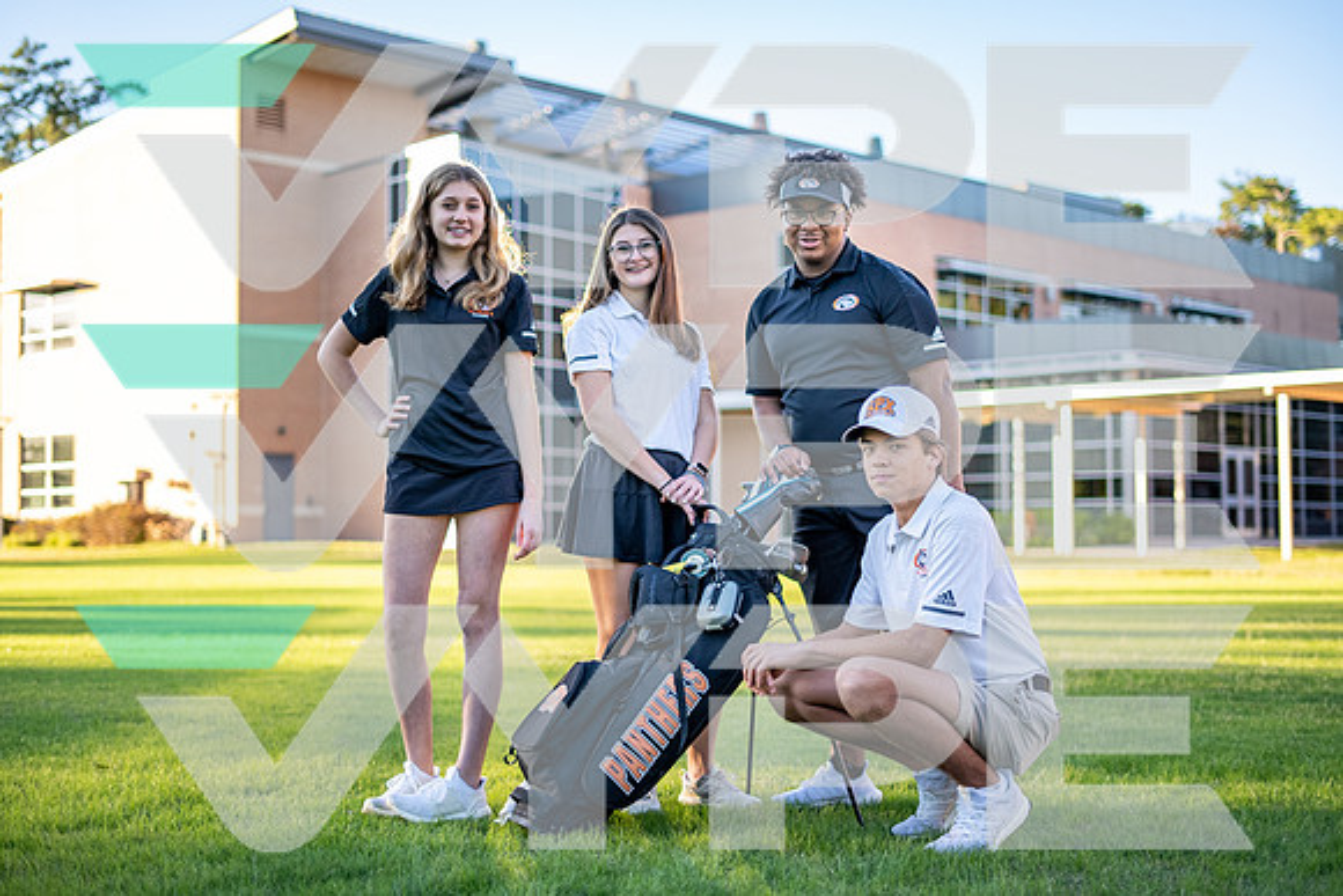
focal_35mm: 50
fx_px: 1866
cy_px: 448
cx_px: 672
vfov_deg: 27.0
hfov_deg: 39.6
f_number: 1.8
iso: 400
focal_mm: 50
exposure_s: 1/1600
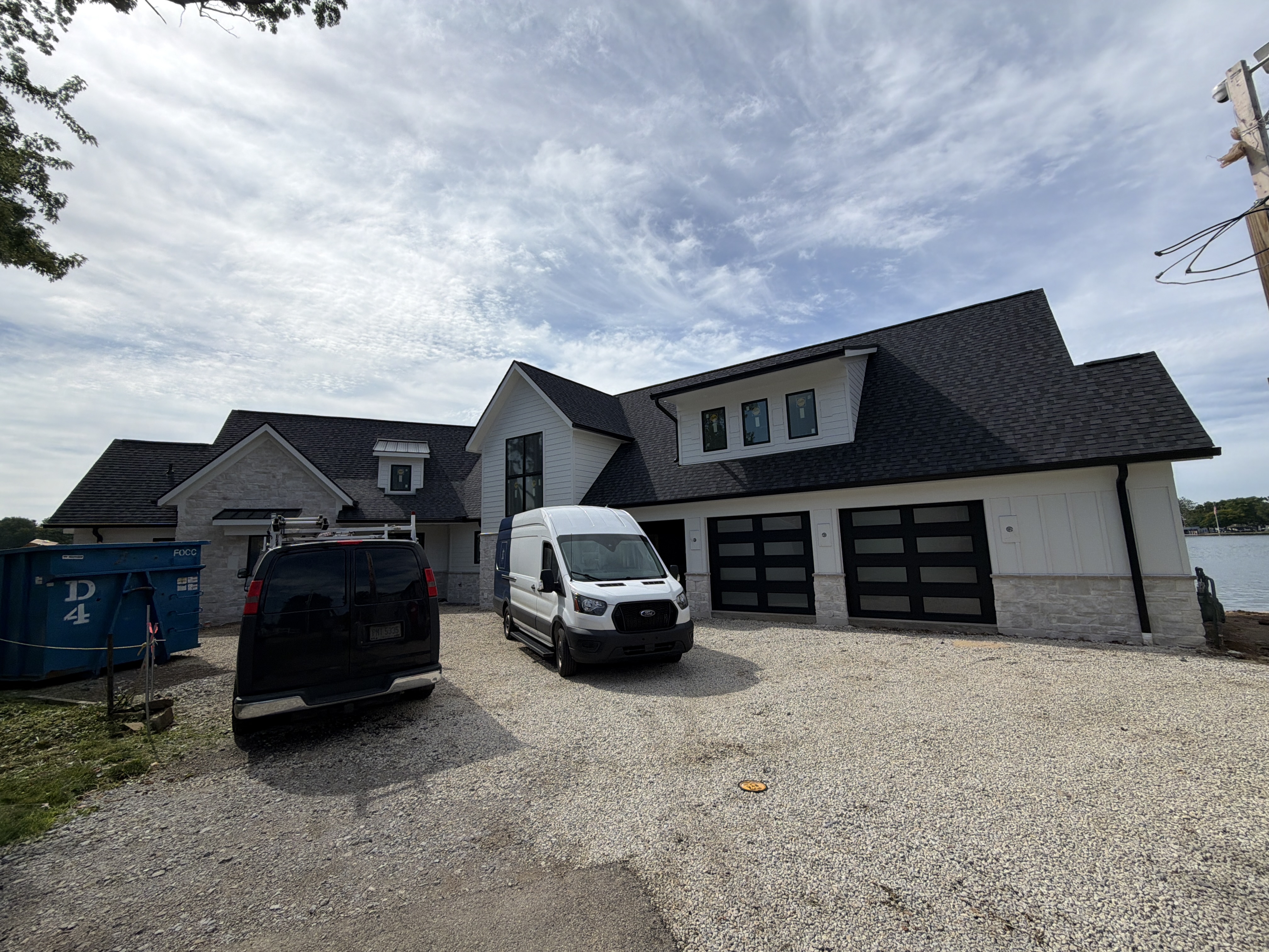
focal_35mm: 14
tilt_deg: +8.0
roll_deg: +2.4
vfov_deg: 85.7
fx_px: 513
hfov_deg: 102.1
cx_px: 634
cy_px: 476
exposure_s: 1/1572
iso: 20
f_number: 2.2
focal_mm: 2.22
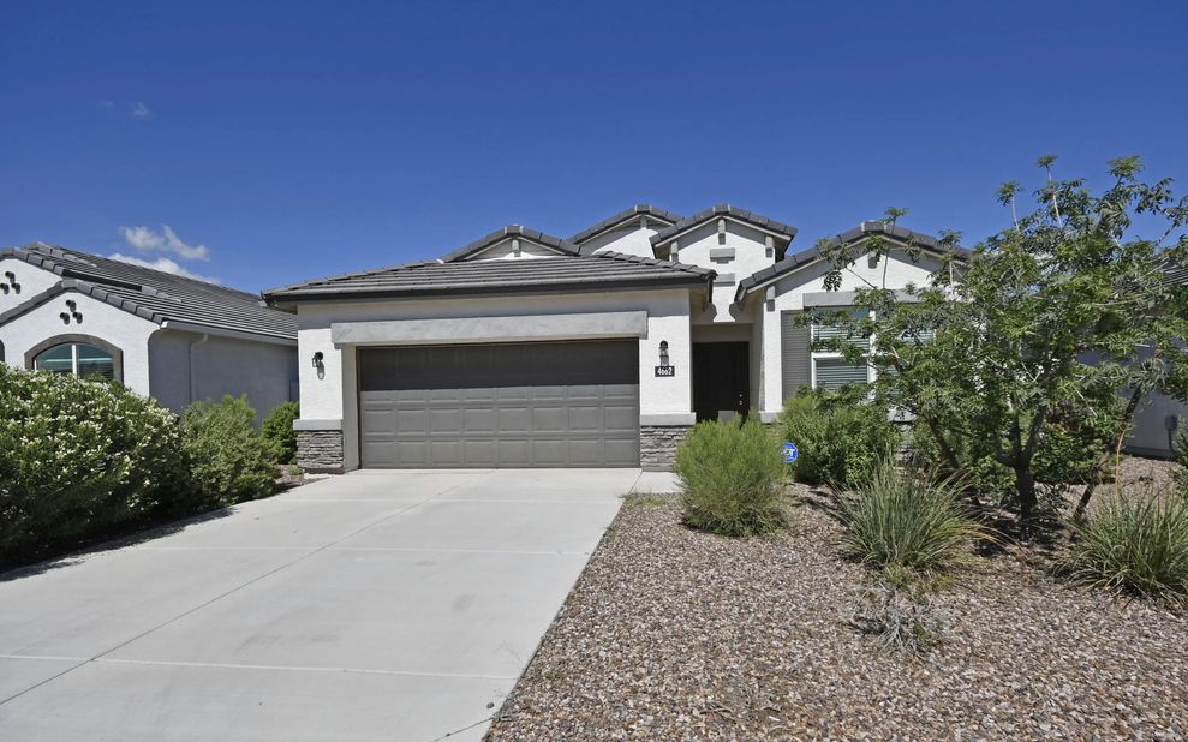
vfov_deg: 62.1
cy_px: 405
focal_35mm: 19
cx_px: 605
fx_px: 615
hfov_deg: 88.0
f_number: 10
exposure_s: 1/400
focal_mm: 12
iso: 100
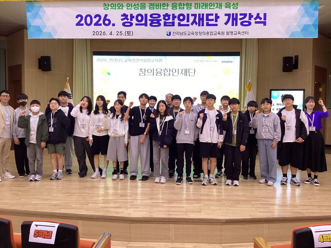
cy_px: 124
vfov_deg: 45.4
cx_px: 166
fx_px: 296
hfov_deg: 58.4
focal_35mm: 31
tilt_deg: -3.7
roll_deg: -0.2
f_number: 2.4
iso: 100
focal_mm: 3.3
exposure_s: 1/60
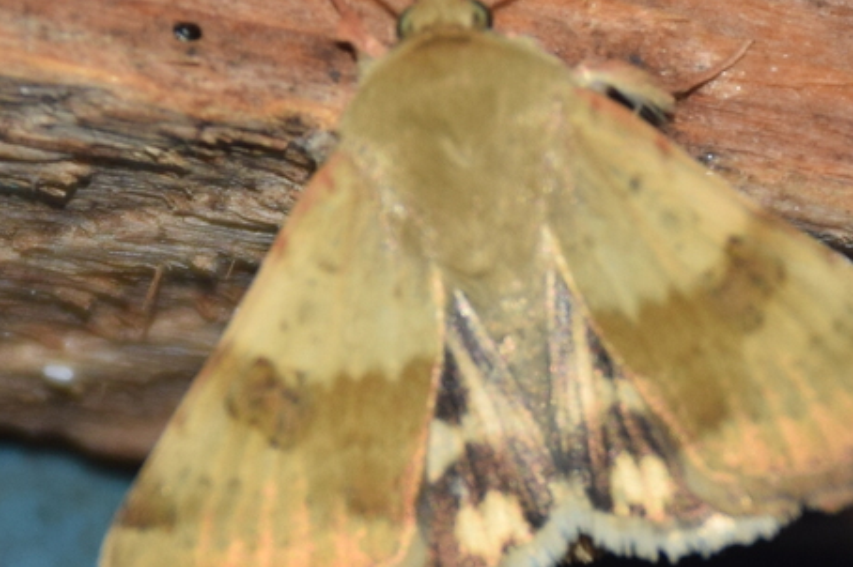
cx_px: 465
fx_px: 10536
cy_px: 347
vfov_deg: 3.1
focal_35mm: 445
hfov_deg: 4.6
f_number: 7.1
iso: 320
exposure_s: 1/60
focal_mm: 140
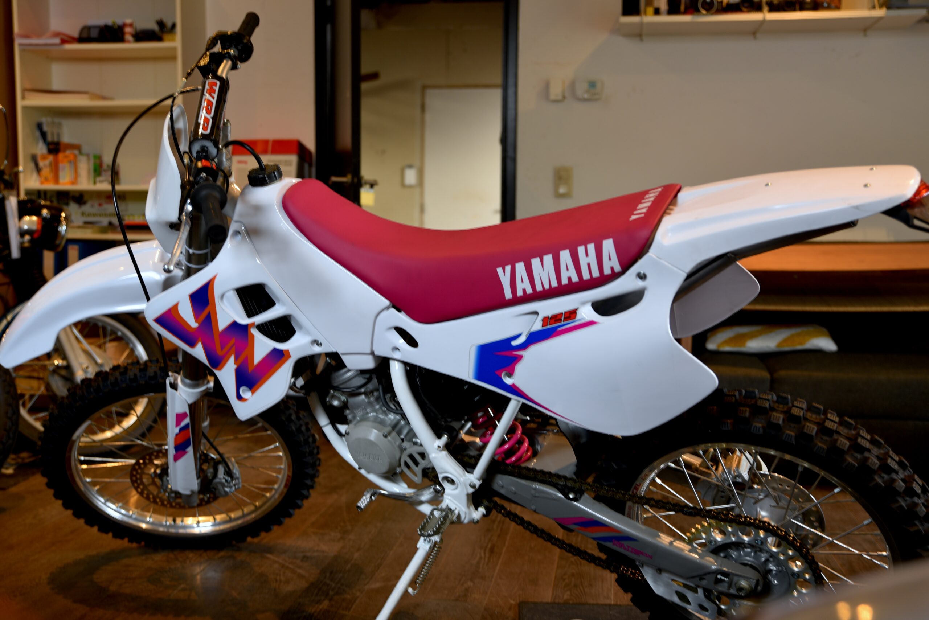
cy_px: 310
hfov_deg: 48.4
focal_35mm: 40
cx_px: 464
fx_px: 1033
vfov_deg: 33.4
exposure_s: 1/13
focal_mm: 40
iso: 100
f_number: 2.8
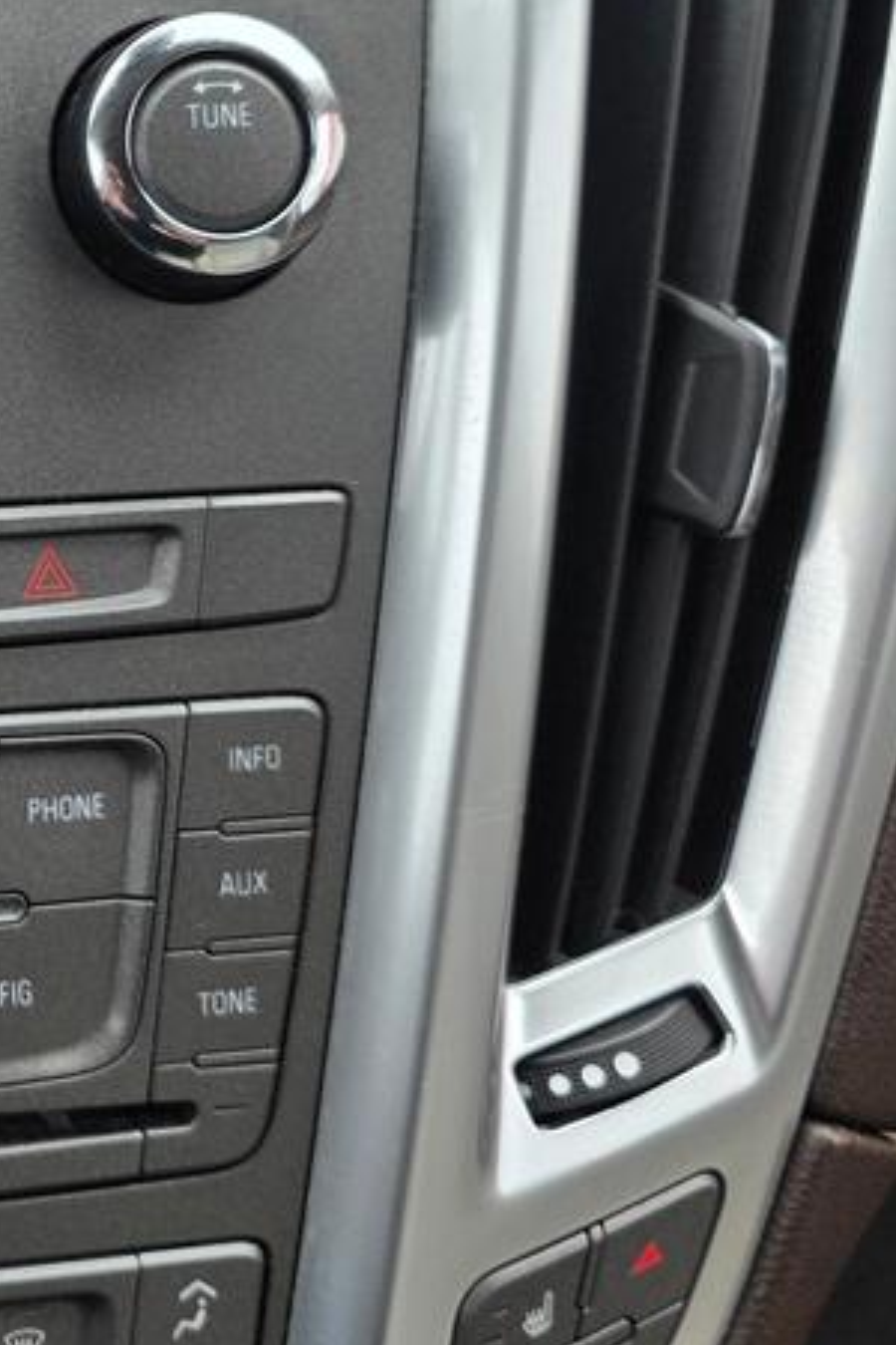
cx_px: -311
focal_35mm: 68
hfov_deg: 18.4
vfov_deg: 29.4
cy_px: 445
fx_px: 2538
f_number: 1.7
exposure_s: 1/180
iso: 40
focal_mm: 6.3
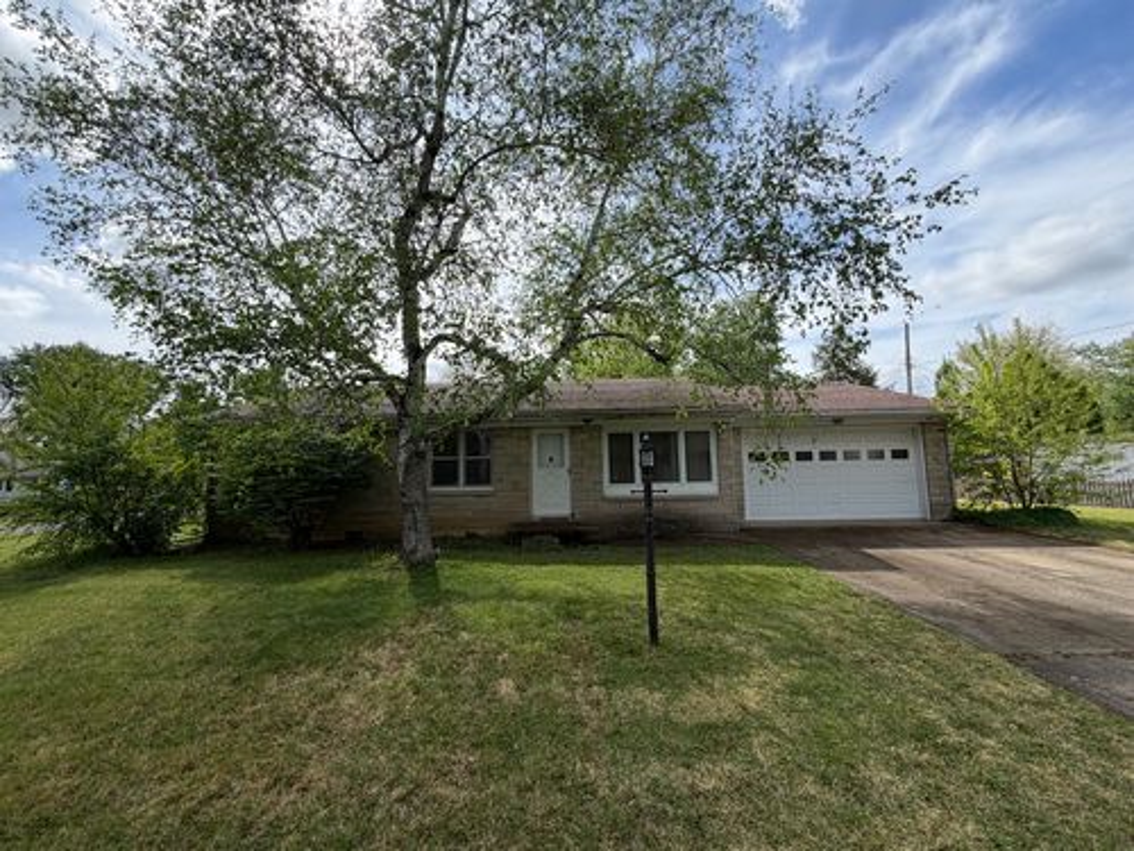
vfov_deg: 85.7
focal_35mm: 14
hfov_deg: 102.1
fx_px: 459
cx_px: 567
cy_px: 426
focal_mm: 2.22
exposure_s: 1/770
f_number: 2.2
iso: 25
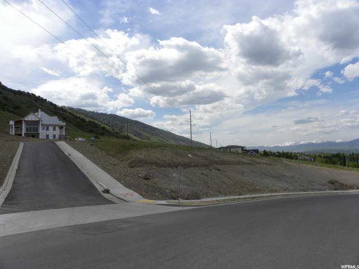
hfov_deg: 67.3
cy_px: 134
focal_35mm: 26
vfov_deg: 53.1
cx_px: 180
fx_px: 270
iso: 64
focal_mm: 4.6
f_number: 7.1
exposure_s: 1/353
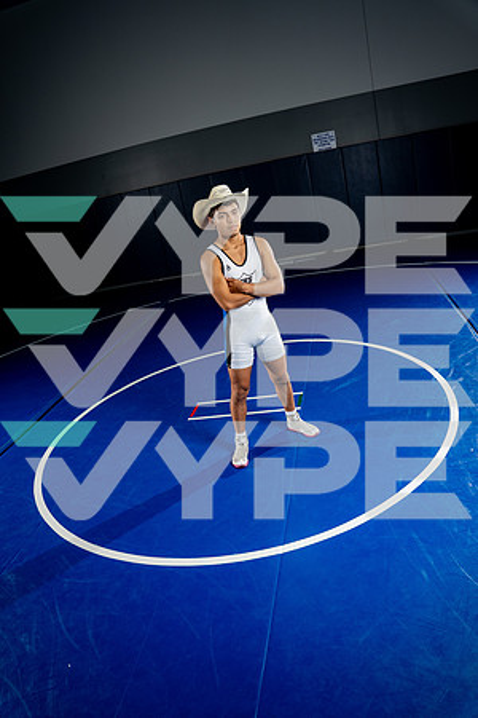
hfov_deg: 51.3
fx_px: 498
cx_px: 239
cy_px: 359
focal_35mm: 25
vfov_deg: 71.5
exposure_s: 1/250
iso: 125
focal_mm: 25
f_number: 4
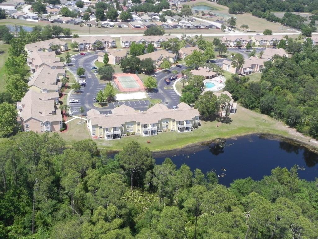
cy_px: 120
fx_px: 340
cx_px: 159
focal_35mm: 37
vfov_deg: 38.7
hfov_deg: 50.1
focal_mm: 6.6
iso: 160
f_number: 6.3
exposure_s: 1/370
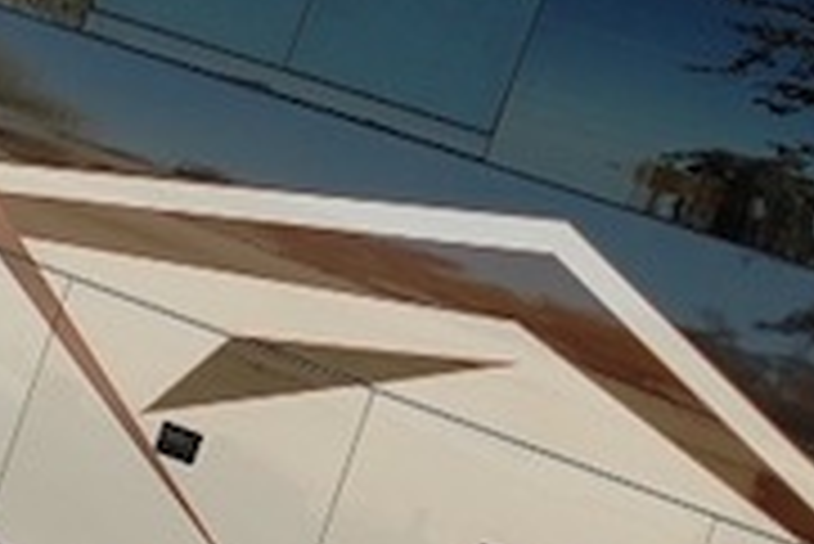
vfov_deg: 7.4
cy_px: 236
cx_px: 225
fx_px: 4209
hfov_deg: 11.0
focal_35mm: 186
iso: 100
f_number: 5.6
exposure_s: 1/125
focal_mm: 28
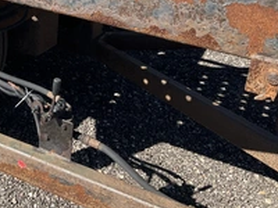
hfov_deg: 32.8
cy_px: 25
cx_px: 79
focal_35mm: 58
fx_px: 466
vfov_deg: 24.6
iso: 25
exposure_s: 1/719
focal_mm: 3
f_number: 1.8
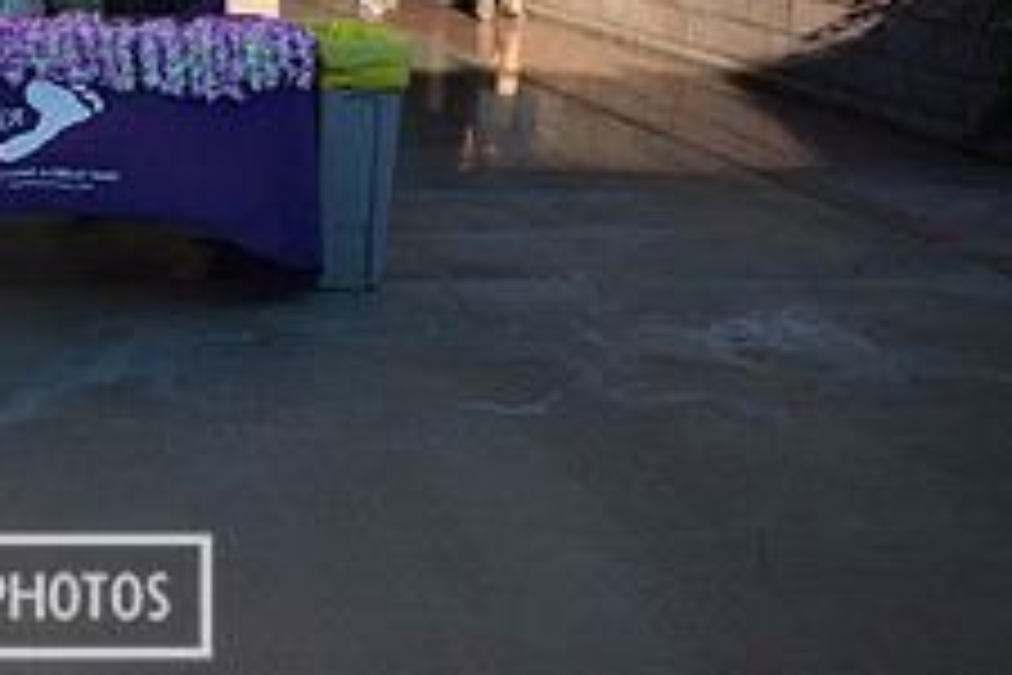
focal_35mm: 62
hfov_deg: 29.2
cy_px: -79
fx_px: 1743
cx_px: -108
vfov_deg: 20.8
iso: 200
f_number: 2.8
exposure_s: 1/2000
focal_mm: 24
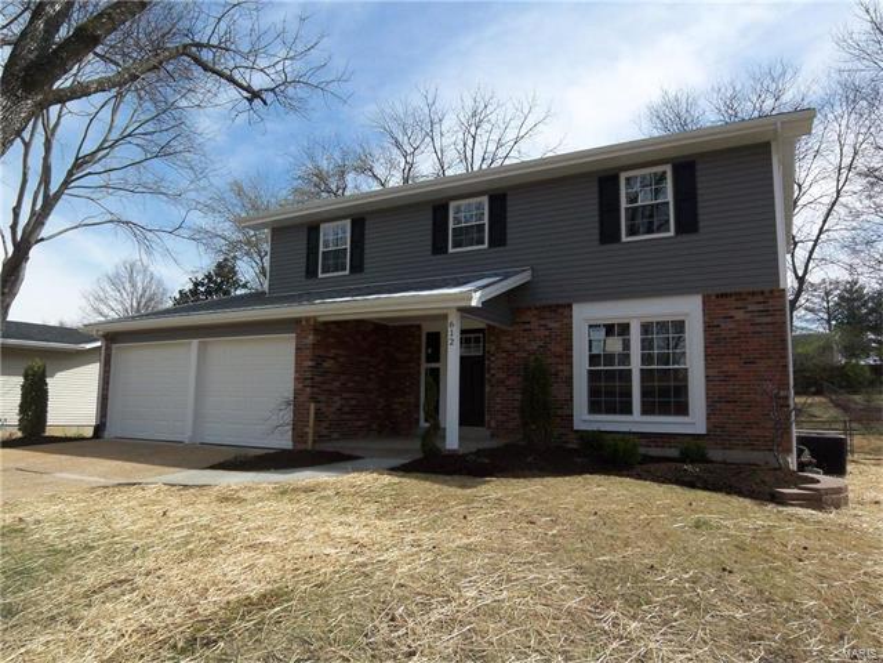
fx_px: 587
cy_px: 332
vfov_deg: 58.9
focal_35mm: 23
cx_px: 442
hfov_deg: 73.9
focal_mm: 3.8
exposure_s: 1/250
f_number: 5.6
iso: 50
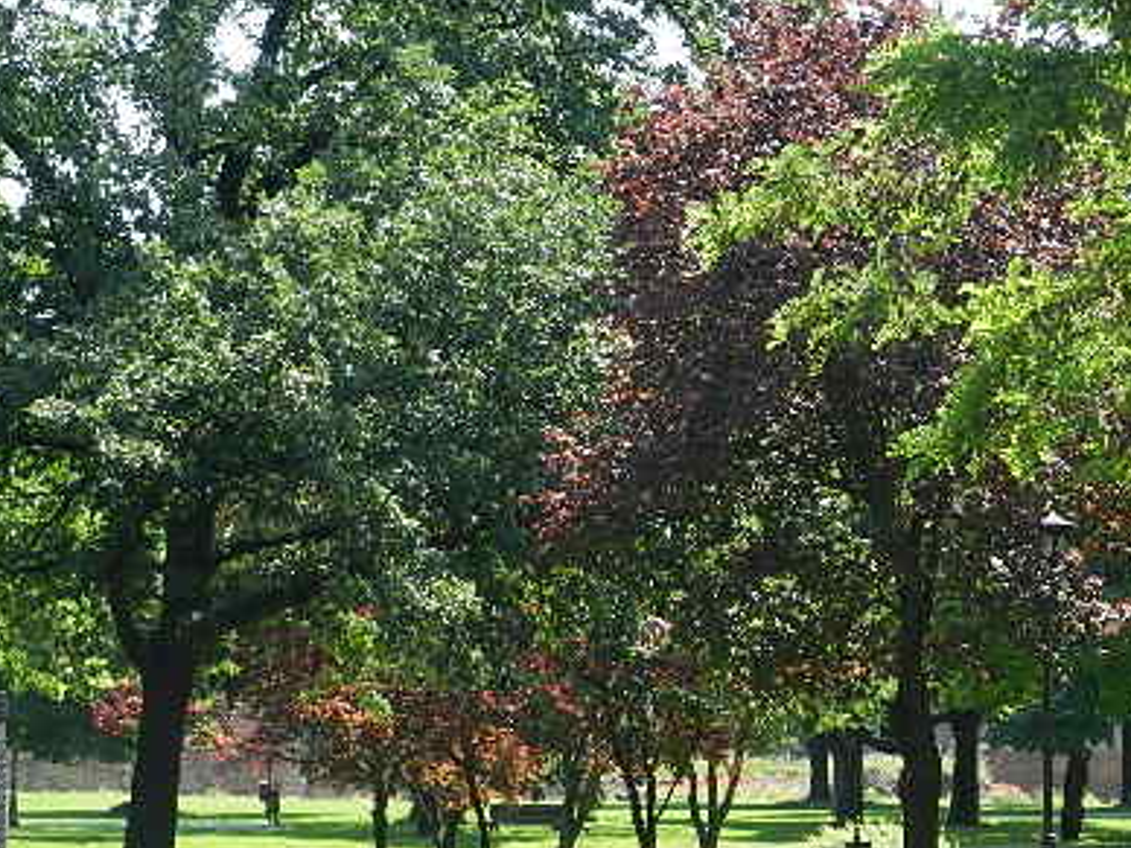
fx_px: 4901
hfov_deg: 13.2
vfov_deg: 9.9
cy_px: 411
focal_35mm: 150
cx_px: 635
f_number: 4.9
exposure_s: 1/200
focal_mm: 16.3
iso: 160
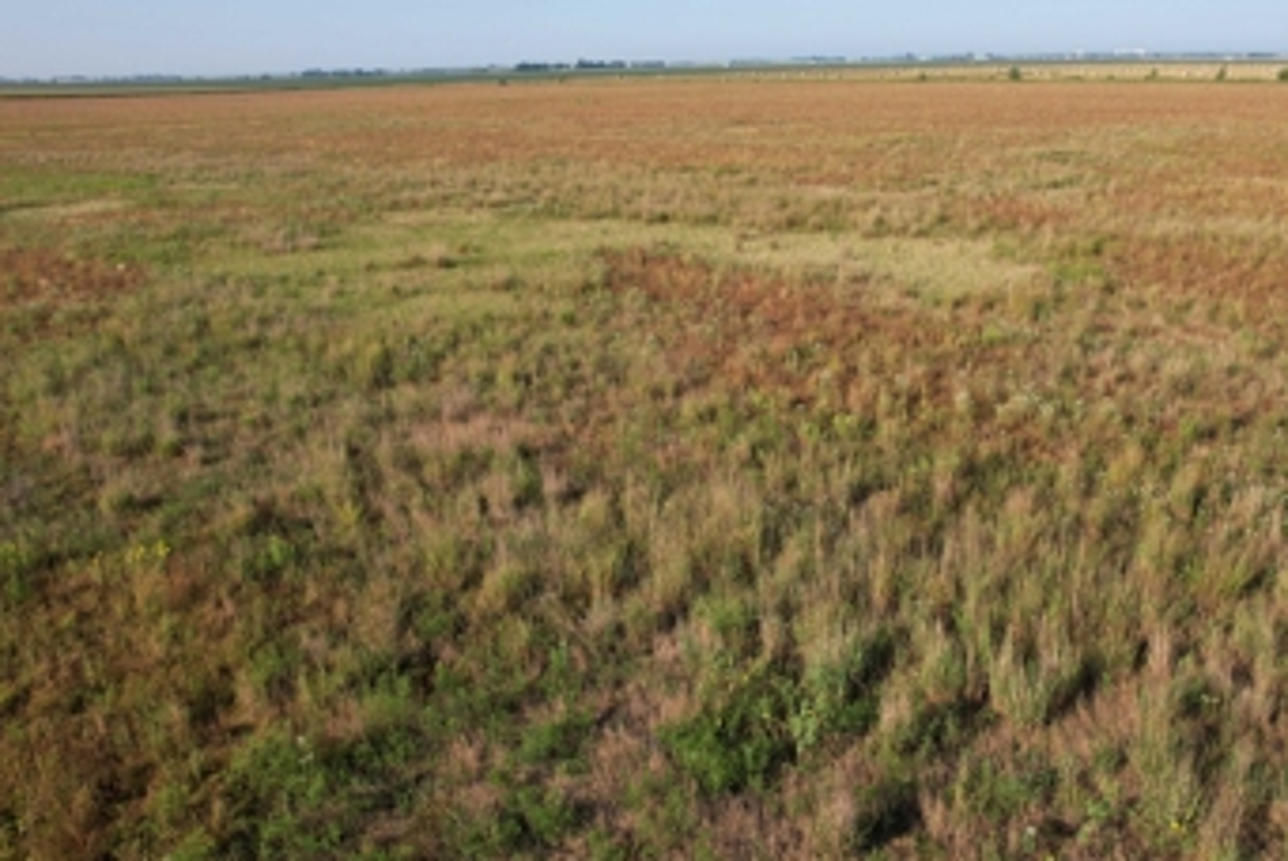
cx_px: 820
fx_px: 1038
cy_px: 468
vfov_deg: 45.0
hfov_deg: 62.6
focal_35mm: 29
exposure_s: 1/1250
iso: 110
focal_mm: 8.38
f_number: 2.8
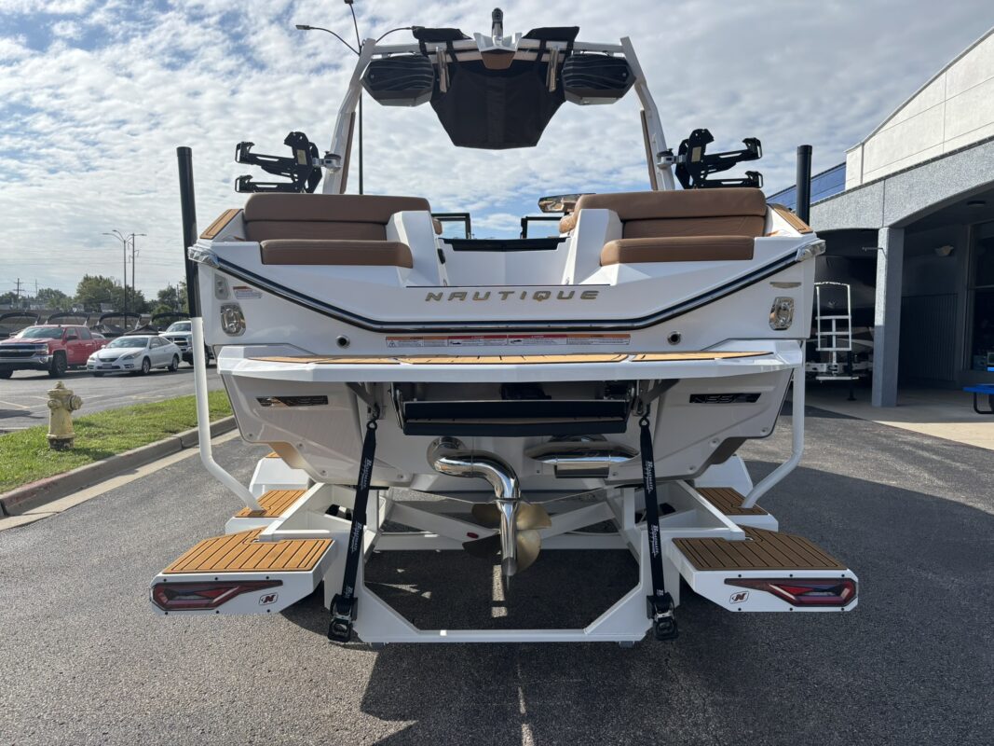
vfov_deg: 53.1
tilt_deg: -3.2
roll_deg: -1.1
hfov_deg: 67.3
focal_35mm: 26
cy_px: 373
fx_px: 747
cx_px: 497
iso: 50
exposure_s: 1/4082
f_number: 1.6
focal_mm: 5.96
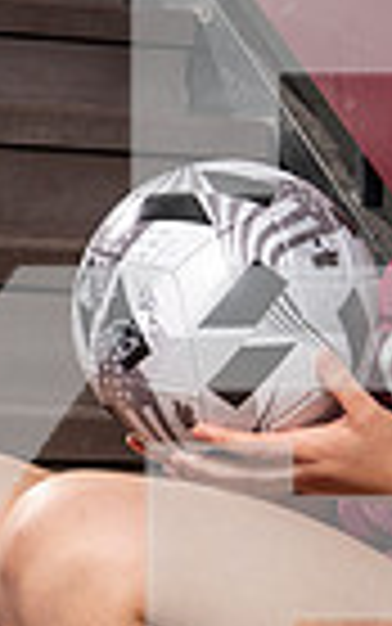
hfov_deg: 9.9
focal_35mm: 132
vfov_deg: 15.7
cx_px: 59
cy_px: 507
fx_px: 2254
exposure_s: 1/250
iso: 400
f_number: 7.1
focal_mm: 31
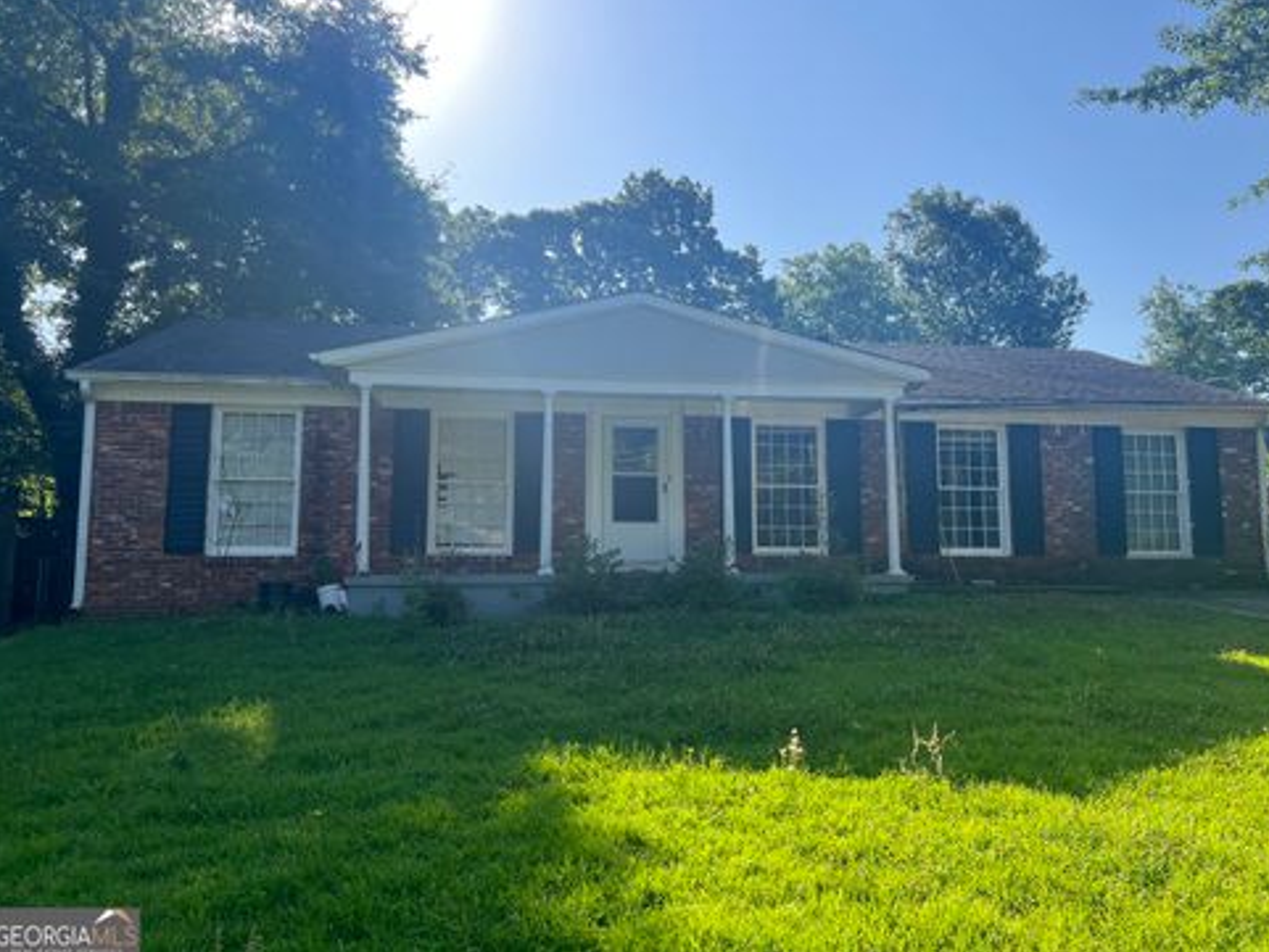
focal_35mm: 27
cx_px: 652
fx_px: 990
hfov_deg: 65.3
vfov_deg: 51.4
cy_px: 463
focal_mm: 5.7
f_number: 1.5
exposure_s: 1/1645
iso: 50
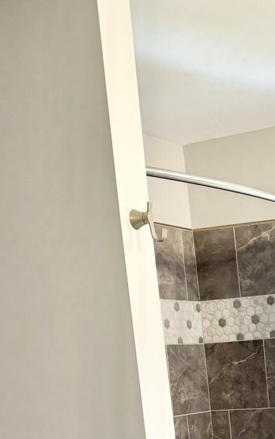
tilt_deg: -7.9
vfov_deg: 26.1
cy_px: 477
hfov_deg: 16.9
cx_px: 354
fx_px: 875
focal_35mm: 73
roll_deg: +3.0
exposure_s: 1/120
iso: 125
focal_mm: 6.76
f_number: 1.78
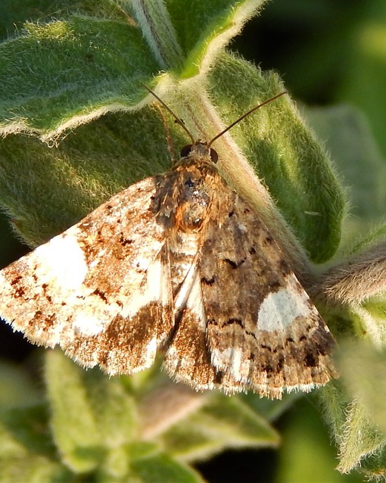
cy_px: 242
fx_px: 2443
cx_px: 196
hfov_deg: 9.0
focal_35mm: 171
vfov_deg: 11.3
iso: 125
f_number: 4.8
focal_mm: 23.4
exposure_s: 1/160
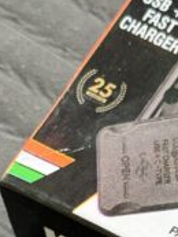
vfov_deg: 8.7
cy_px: 369
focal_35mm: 222
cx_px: 133
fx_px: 1520
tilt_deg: -62.4
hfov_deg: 6.7
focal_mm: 6.76
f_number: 1.78
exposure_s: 1/50
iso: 125
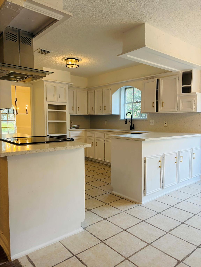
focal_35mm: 26
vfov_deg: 67.3
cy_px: 134
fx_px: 201
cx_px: 100
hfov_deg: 53.1
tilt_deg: -2.7
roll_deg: -1.6
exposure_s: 1/120
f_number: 1.6
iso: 125
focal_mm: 5.96
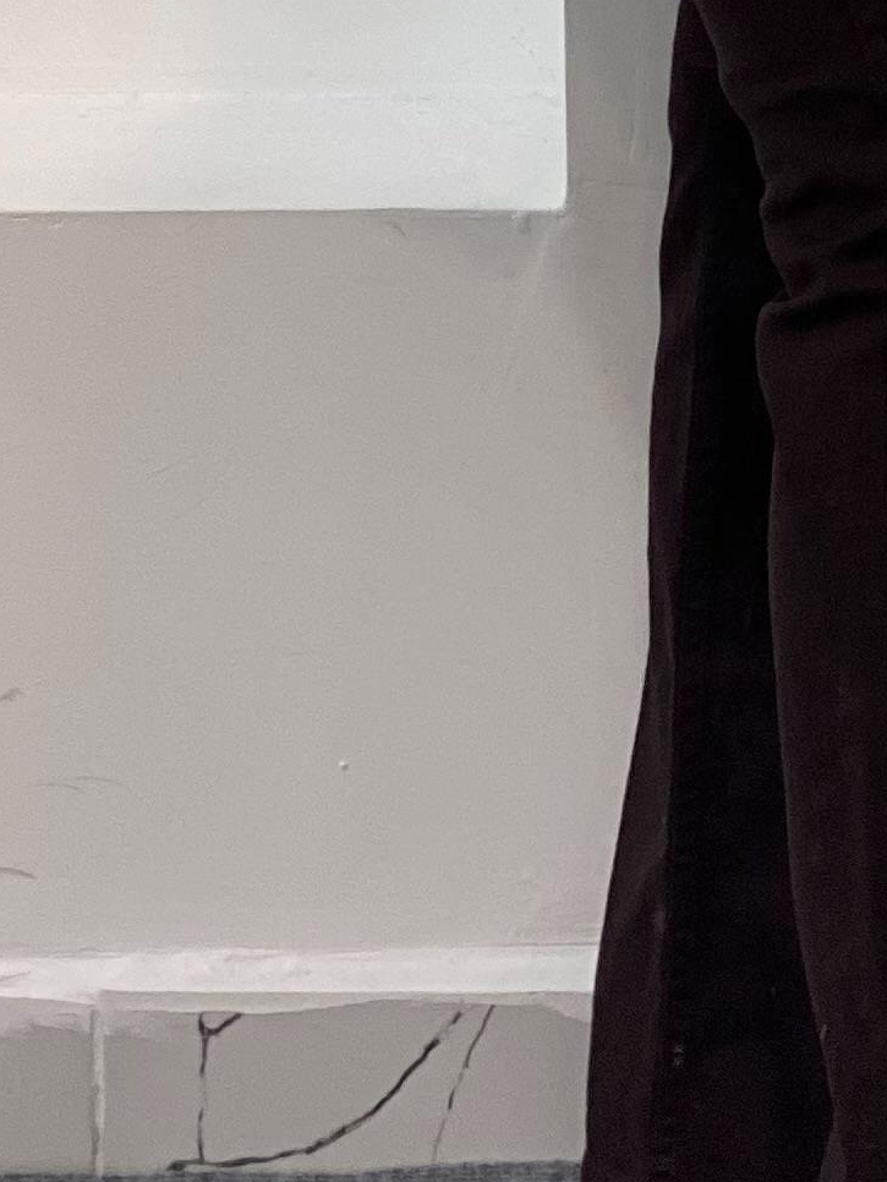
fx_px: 7411
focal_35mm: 217
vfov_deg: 8.9
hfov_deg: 6.8
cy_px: -604
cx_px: 899
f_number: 2
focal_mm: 6
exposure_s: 1/100
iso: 64
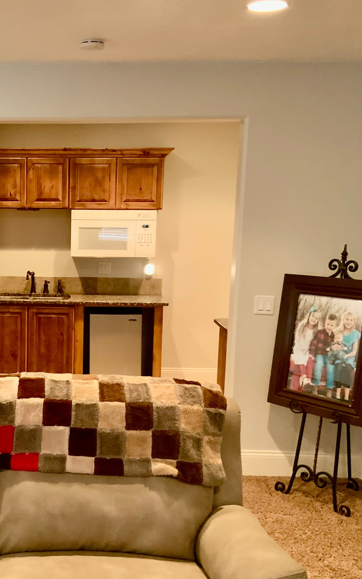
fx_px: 726
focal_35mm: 46
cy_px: 318
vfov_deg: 43.4
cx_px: 32
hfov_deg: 27.0
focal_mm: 3
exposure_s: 1/40
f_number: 1.8
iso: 200
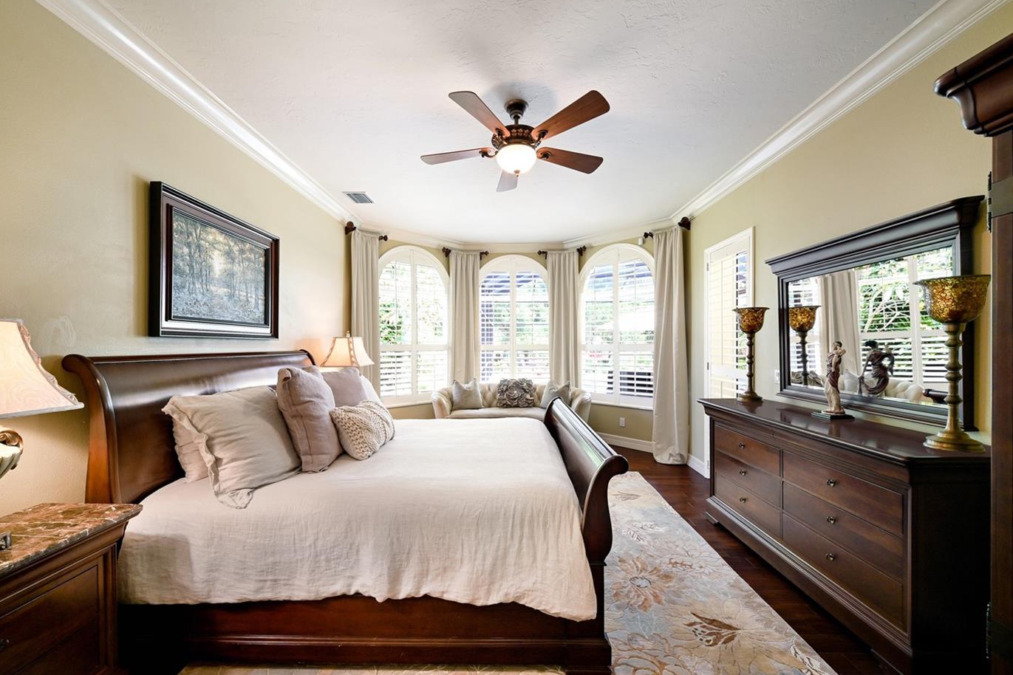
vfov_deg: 81.2
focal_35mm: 14
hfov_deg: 104.2
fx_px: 394
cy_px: 349
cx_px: 491
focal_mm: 12
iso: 800
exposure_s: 1/3
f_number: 8
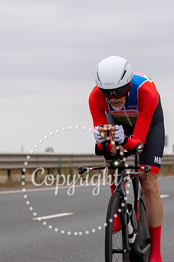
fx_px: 1465
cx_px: 132
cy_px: 209
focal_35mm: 202
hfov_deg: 6.8
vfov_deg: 10.2
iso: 100
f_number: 3.5
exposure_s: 1/800
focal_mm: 70
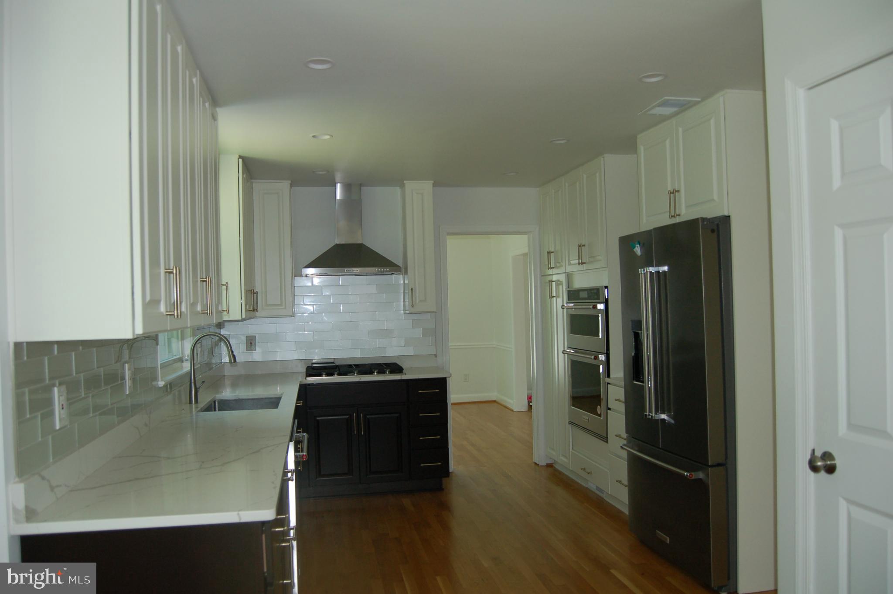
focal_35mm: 27
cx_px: 446
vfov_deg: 47.8
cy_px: 297
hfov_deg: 67.4
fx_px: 669
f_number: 3.5
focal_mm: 18
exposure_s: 1/60
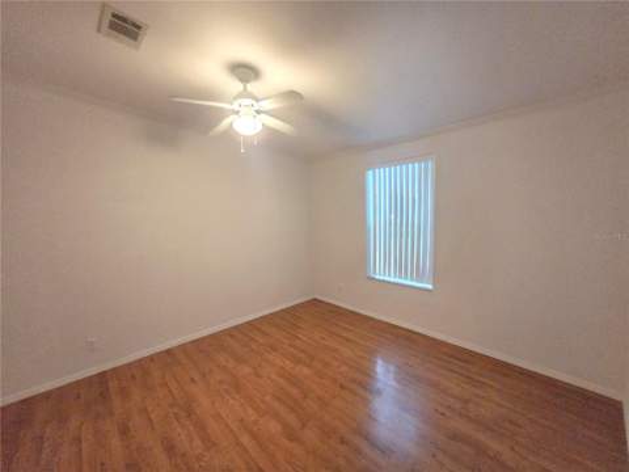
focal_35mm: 13
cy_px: 236
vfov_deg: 89.9
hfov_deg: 106.2
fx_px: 236
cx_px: 314
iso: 640
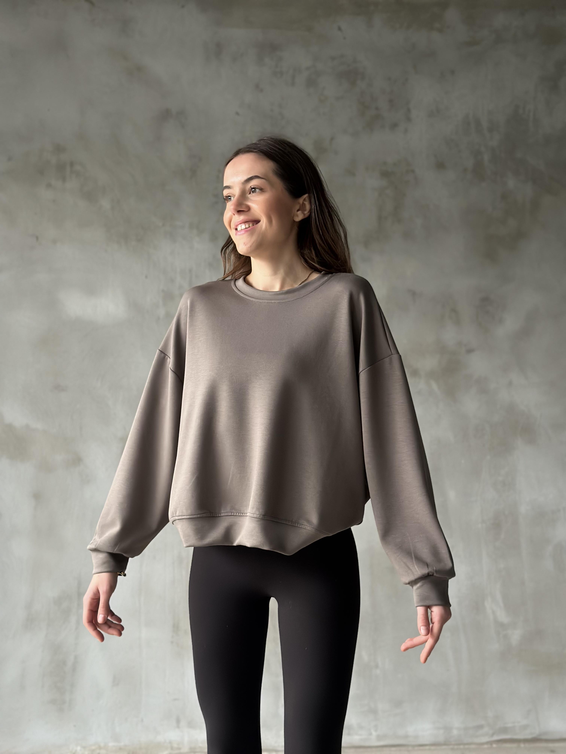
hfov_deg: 30.3
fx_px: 1046
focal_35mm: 48
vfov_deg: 39.7
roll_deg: -0.3
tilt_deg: +3.4
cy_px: 377
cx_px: 283
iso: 320
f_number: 1.78
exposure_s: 1/60
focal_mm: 6.86
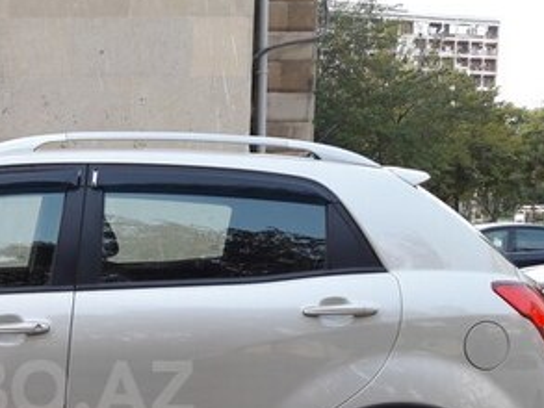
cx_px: 4
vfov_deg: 22.6
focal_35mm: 63
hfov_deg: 28.8
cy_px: 389
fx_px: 990
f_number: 1.9
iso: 40
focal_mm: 3.7
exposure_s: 1/185
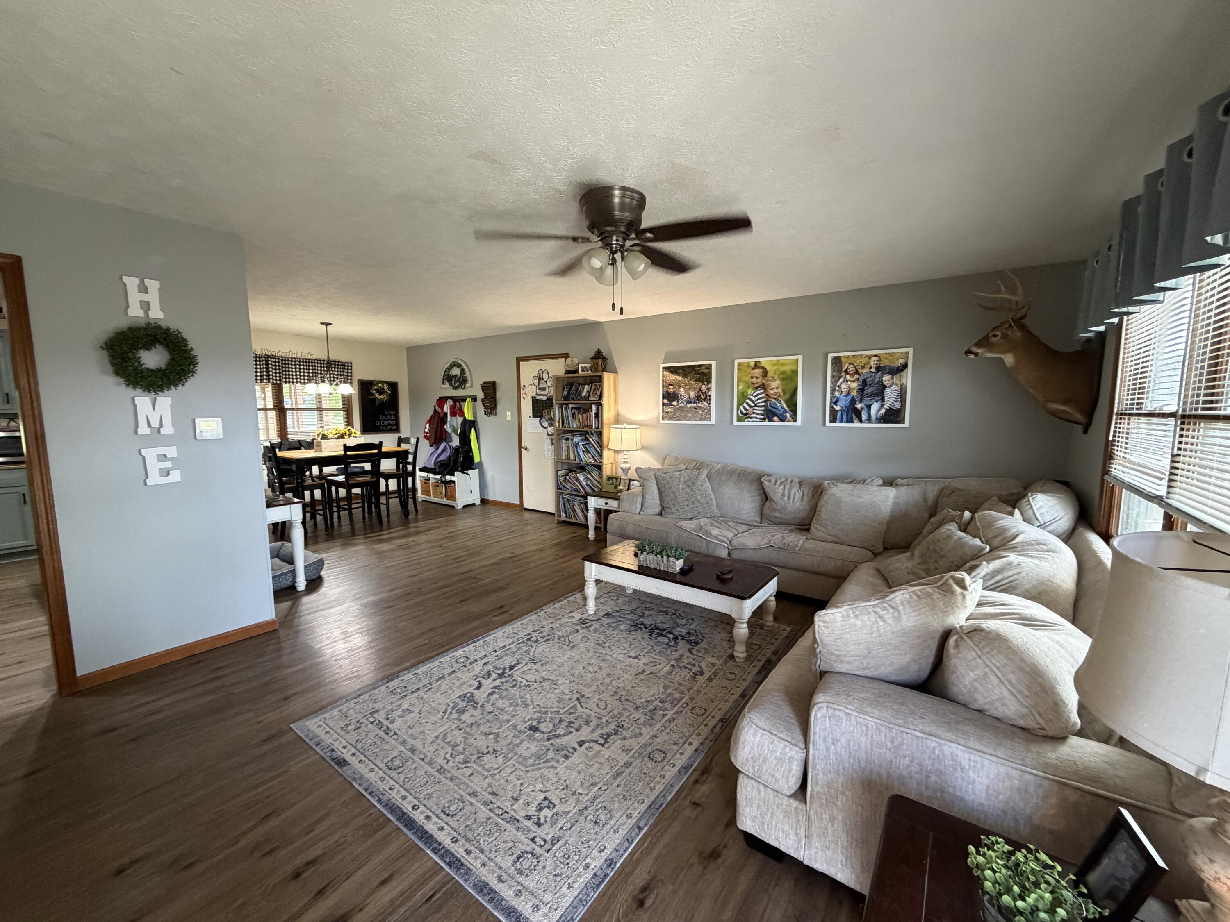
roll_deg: +0.4
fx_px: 497
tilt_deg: -6.0
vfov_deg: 85.7
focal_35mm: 14
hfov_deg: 102.1
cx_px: 615
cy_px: 461
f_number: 2.2
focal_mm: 2.22
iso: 500
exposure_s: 1/60
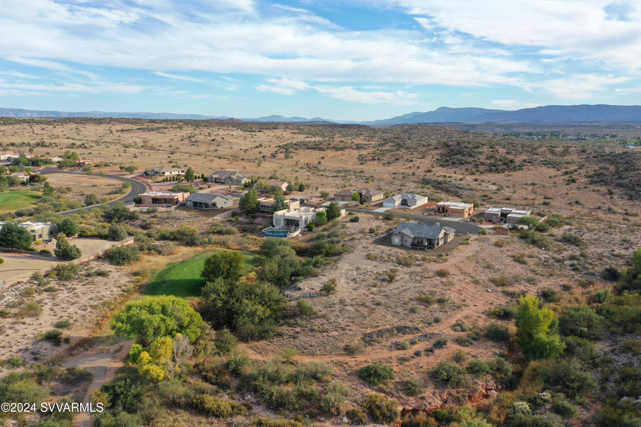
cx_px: 320
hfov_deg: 65.5
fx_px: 499
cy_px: 214
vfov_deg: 46.4
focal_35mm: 28
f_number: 5
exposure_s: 1/320
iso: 100
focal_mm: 10.26
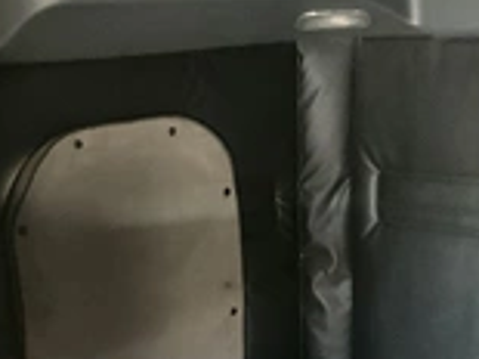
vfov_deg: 18.6
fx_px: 1037
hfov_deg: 26.0
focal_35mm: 75
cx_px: 256
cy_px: 424
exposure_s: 1/24
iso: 640
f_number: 1.8
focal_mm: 3
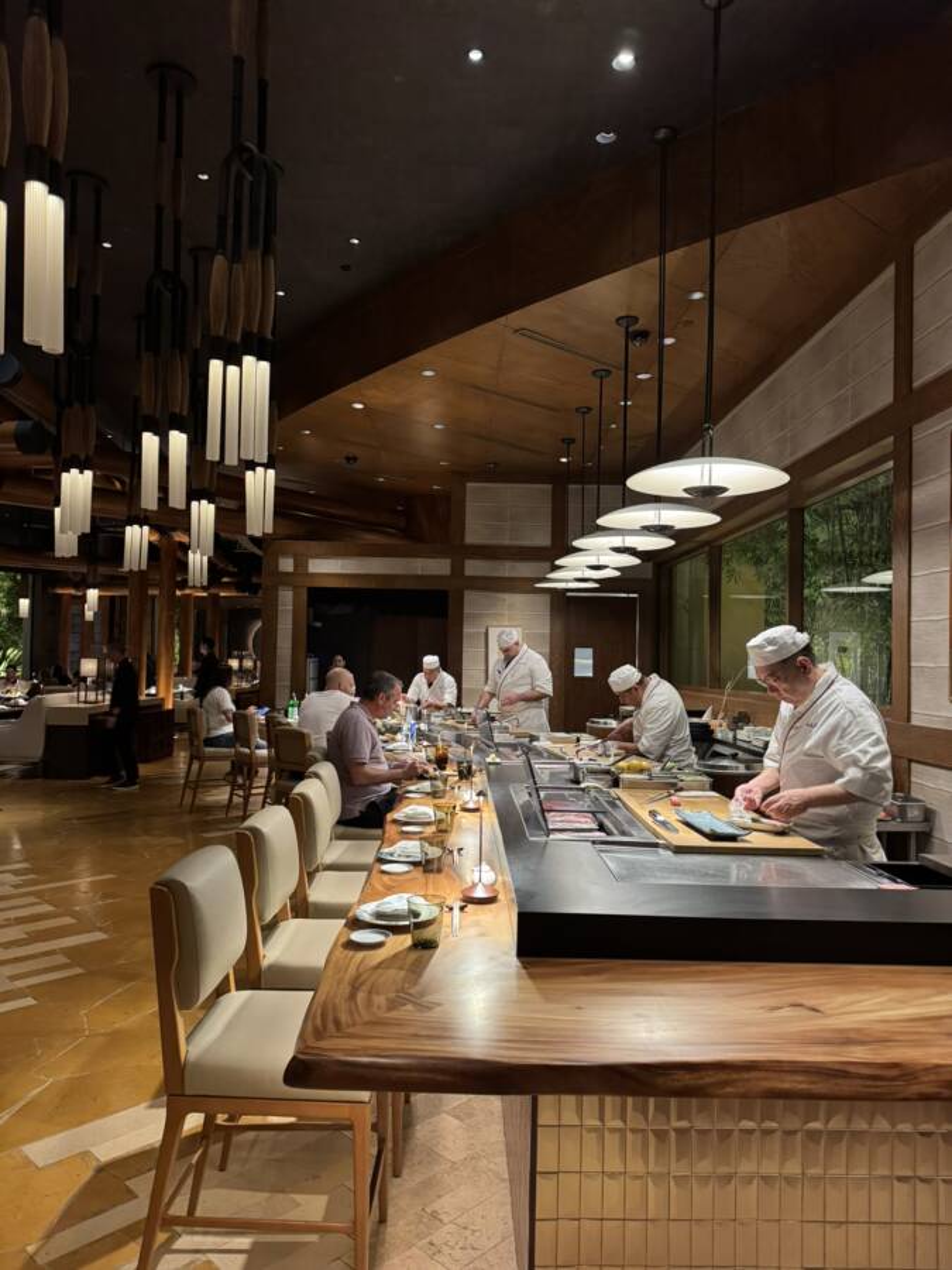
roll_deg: -1.4
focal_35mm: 24
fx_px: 880
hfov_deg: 56.8
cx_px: 476
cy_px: 635
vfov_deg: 71.6
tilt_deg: +1.4
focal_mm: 6.76
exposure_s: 1/41
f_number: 1.78
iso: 800
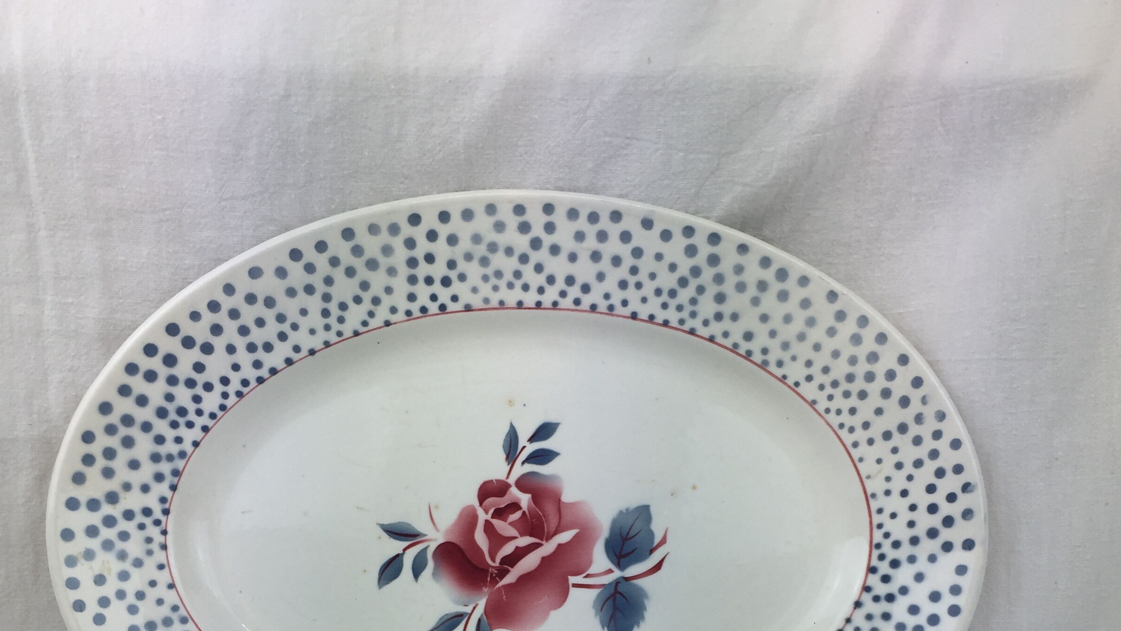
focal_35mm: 43
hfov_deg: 47.4
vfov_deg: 26.2
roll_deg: +0.2
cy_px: 636
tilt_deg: -4.9
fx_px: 1278
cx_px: 562
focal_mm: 4.15
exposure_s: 1/273
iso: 32
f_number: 2.2
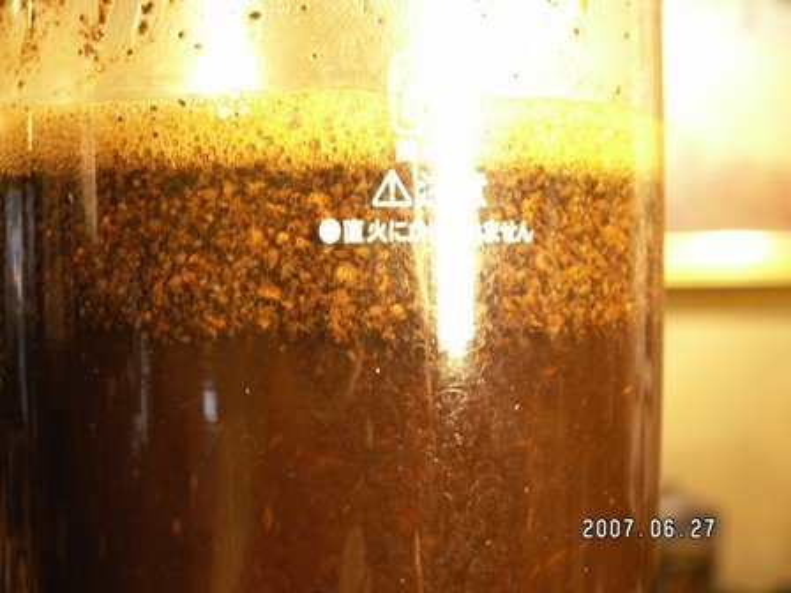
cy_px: 296
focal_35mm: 62
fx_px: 1417
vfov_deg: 23.7
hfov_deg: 31.2
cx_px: 396
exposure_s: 1/6
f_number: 3.2
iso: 160
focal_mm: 10.28
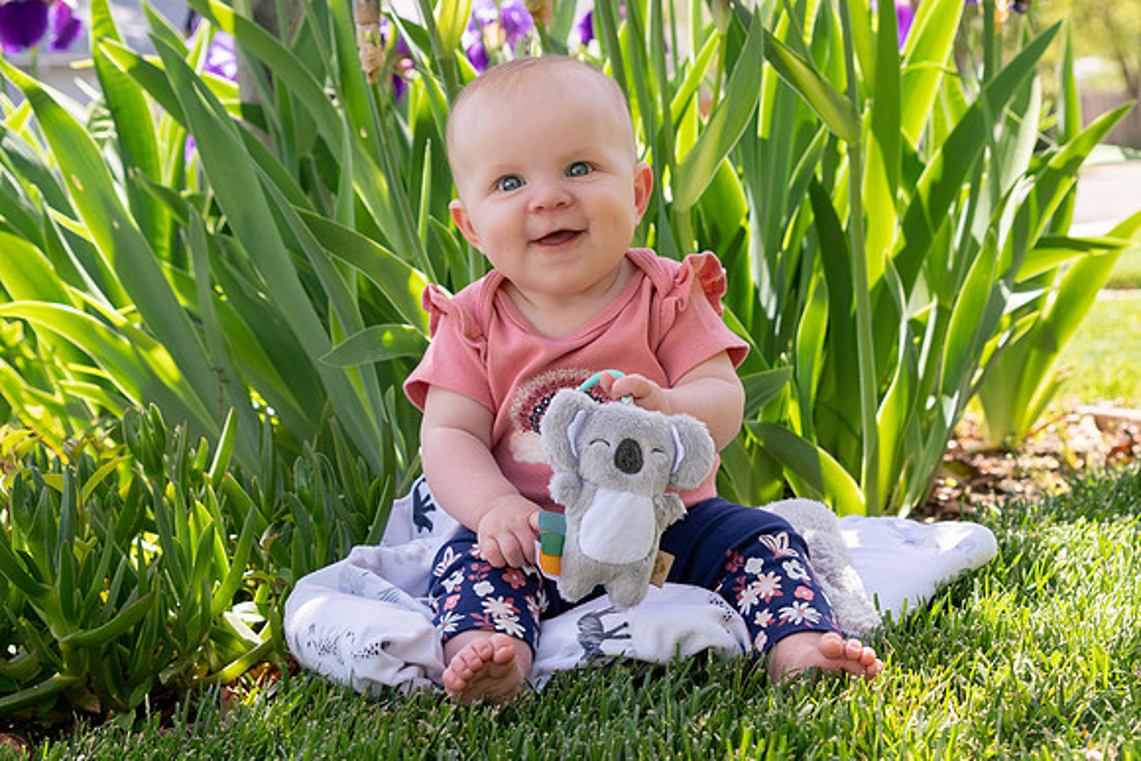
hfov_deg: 29.6
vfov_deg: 20.0
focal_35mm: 68
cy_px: 343
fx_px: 2161
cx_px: 551
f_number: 4
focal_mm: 35
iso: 125
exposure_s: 1/250
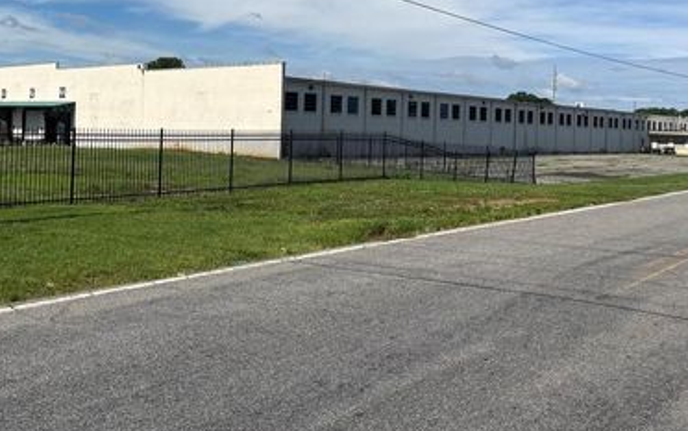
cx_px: 281
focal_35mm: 37
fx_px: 694
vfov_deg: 34.0
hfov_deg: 52.4
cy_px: 123
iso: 50
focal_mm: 5.1
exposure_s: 1/6173
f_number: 1.6
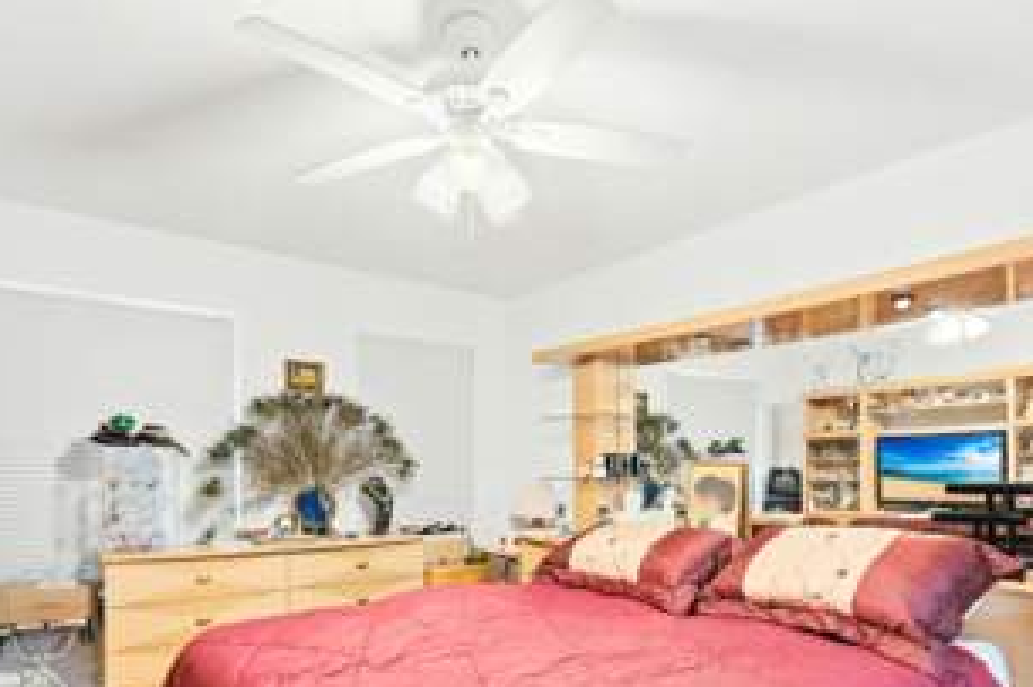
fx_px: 631
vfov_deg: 55.4
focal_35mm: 22
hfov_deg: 78.6
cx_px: 532
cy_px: 482
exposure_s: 2.5
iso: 250
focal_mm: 14
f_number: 9
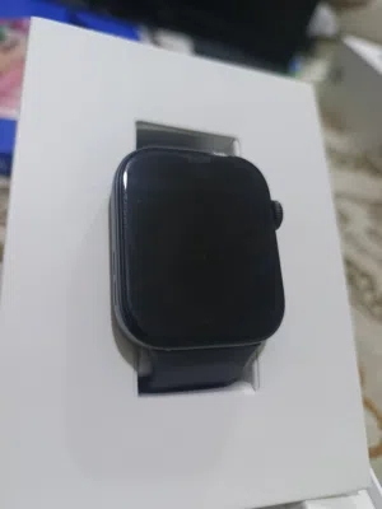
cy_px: 254
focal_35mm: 23
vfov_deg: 73.9
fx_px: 338
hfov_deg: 58.9
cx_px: 191
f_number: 1.8
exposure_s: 1/60
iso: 1557
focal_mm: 5.89
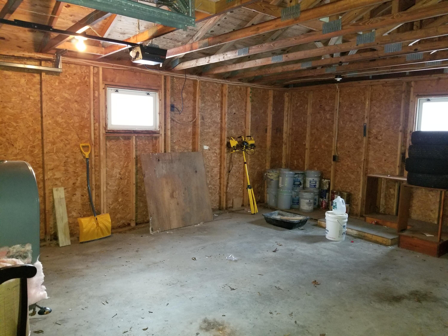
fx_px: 336
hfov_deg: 67.3
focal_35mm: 26
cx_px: 224
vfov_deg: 53.1
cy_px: 168
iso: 400
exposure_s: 1/10
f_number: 1.7
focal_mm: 4.25
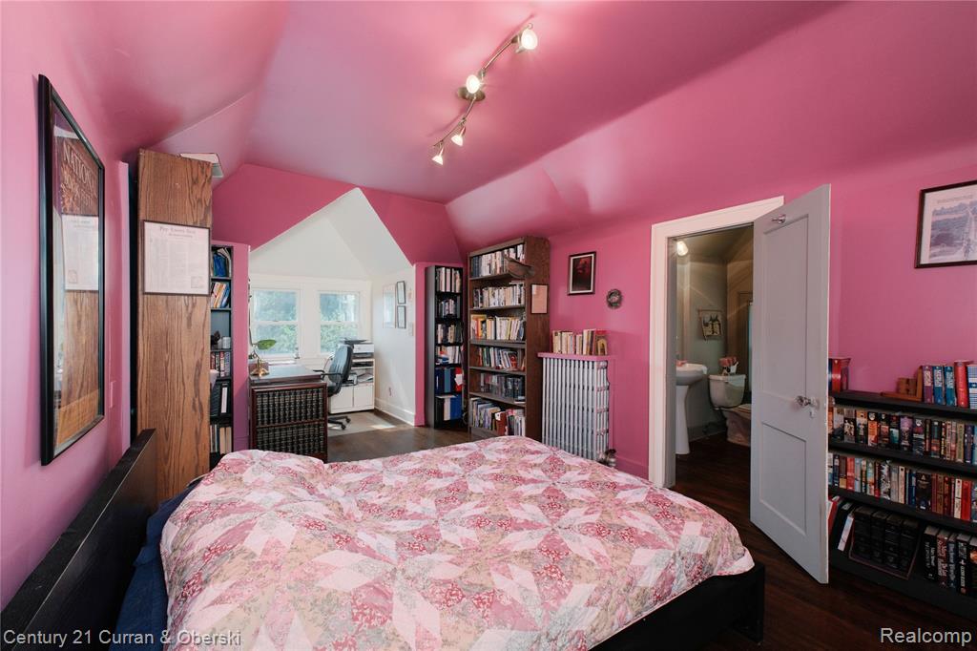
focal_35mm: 15
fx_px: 407
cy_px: 326
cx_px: 488
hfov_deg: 100.4
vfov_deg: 77.3
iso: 1000
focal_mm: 10
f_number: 6.4
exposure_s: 1/125
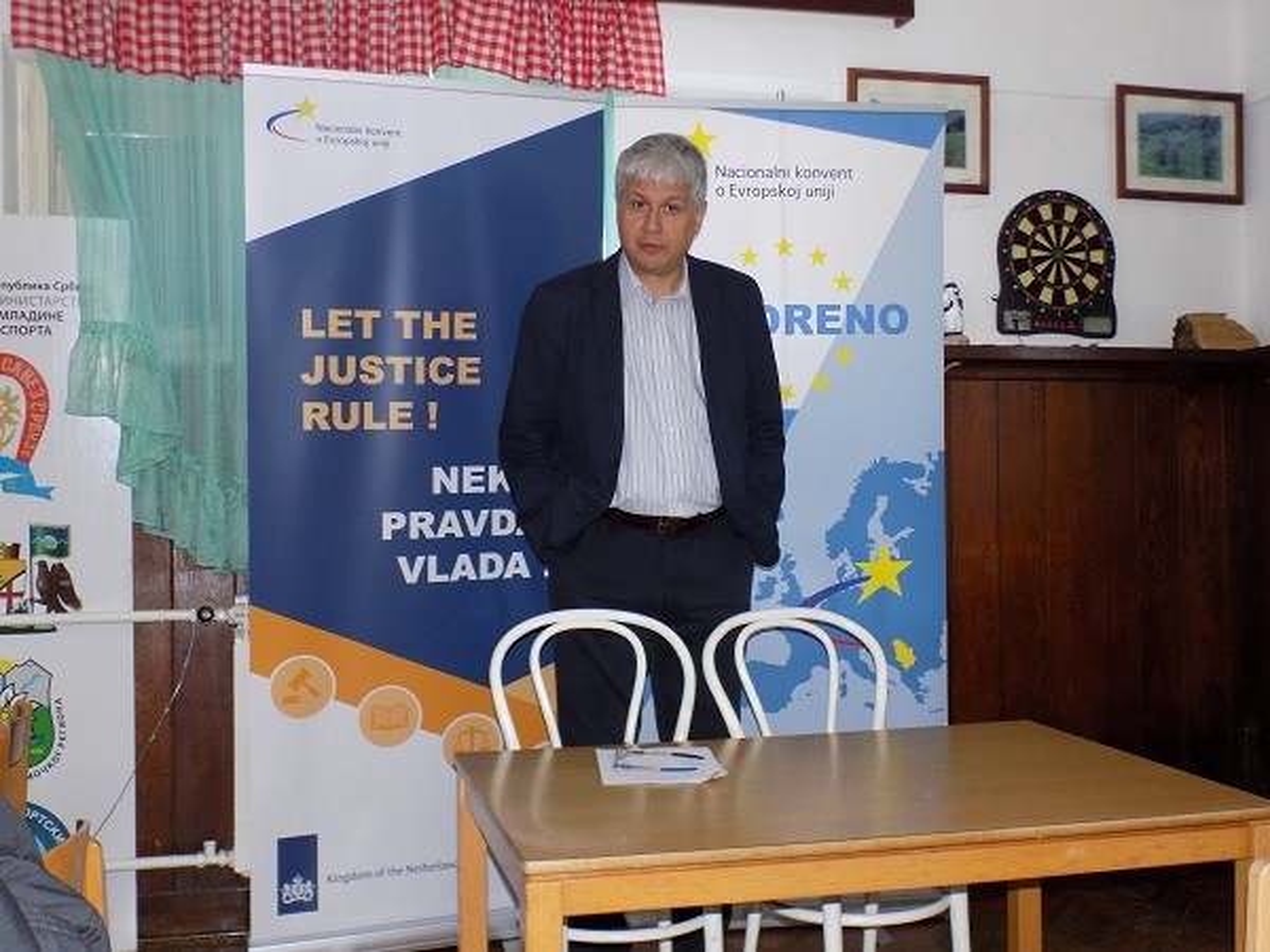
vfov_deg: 38.7
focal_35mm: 37
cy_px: 476
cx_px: 635
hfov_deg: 50.1
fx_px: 1357
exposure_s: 1/30
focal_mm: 6.6
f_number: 3.5
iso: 280
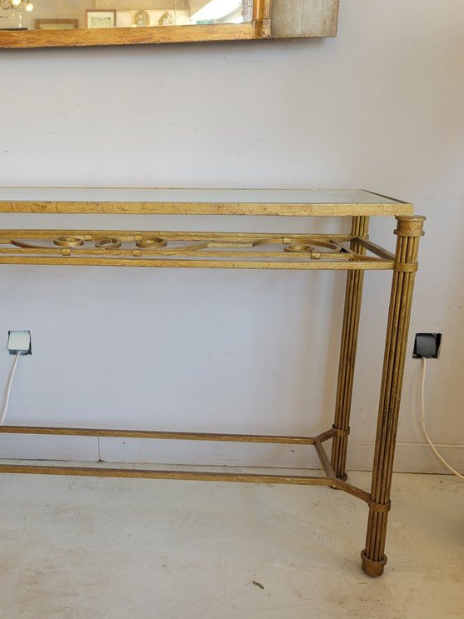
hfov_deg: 39.9
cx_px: 133
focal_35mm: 35
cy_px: 308
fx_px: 626
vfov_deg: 52.6
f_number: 1.8
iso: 200
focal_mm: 5.4
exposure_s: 1/100
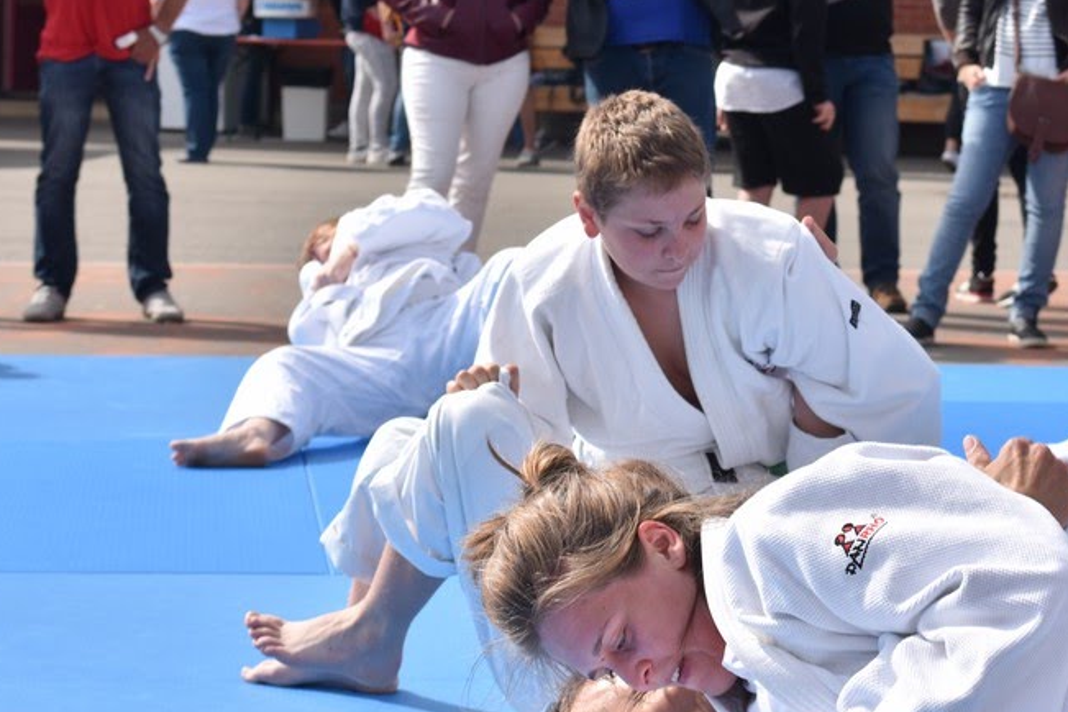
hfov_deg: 17.3
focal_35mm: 118
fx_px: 3500
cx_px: 474
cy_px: 317
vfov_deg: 11.6
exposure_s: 1/500
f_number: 6.3
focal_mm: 50
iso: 100
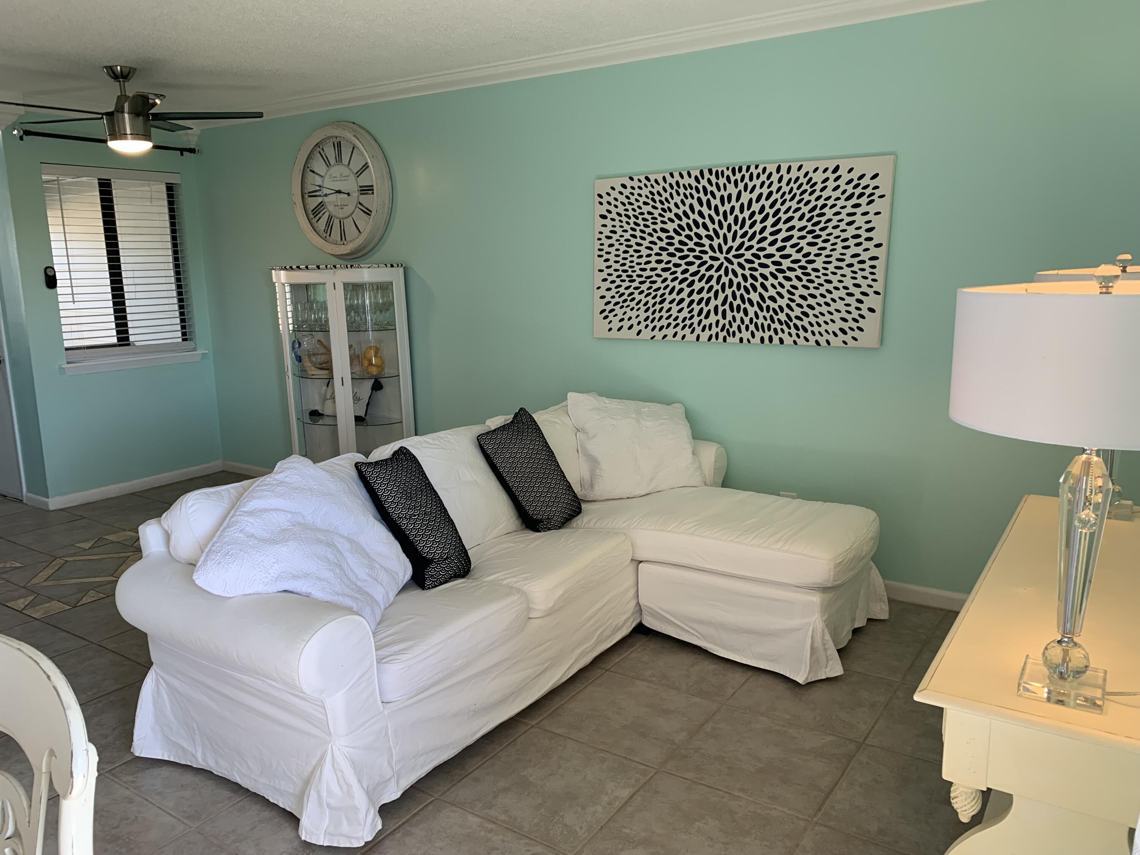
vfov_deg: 53.1
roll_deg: +1.4
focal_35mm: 26
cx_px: 570
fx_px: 856
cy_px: 428
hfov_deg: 67.3
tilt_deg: -10.5
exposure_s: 1/120
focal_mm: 4.25
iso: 64
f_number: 1.8
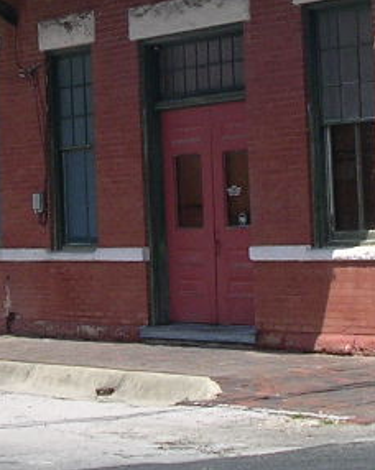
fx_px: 1849
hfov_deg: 11.6
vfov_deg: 14.3
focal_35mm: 133
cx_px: 222
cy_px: 10
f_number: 5.6
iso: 100
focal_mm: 5.8
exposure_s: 1/308
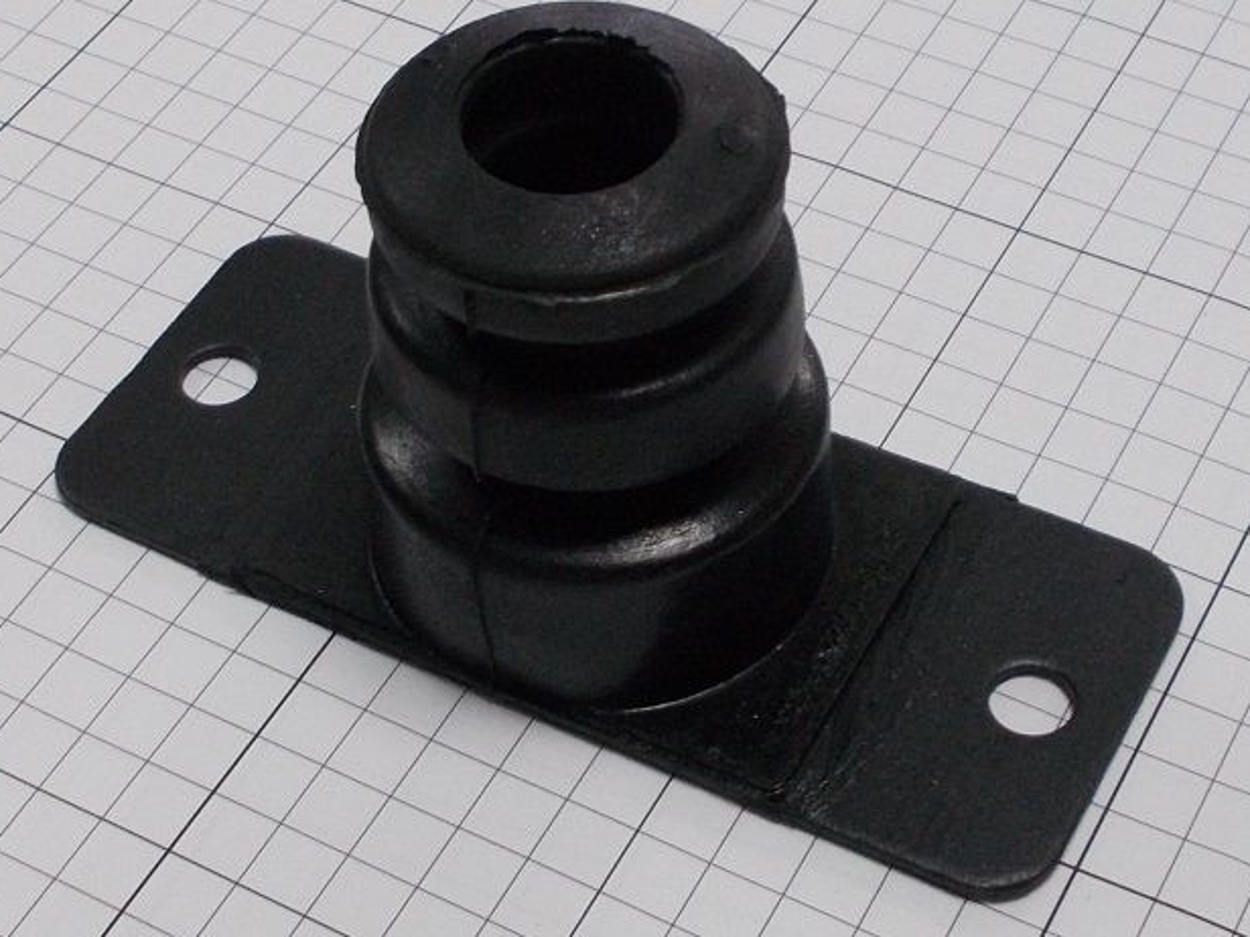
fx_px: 975
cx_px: 623
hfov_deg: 65.3
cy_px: 452
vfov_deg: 51.3
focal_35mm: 27
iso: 125
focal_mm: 4.6
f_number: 3.2
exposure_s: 1/25
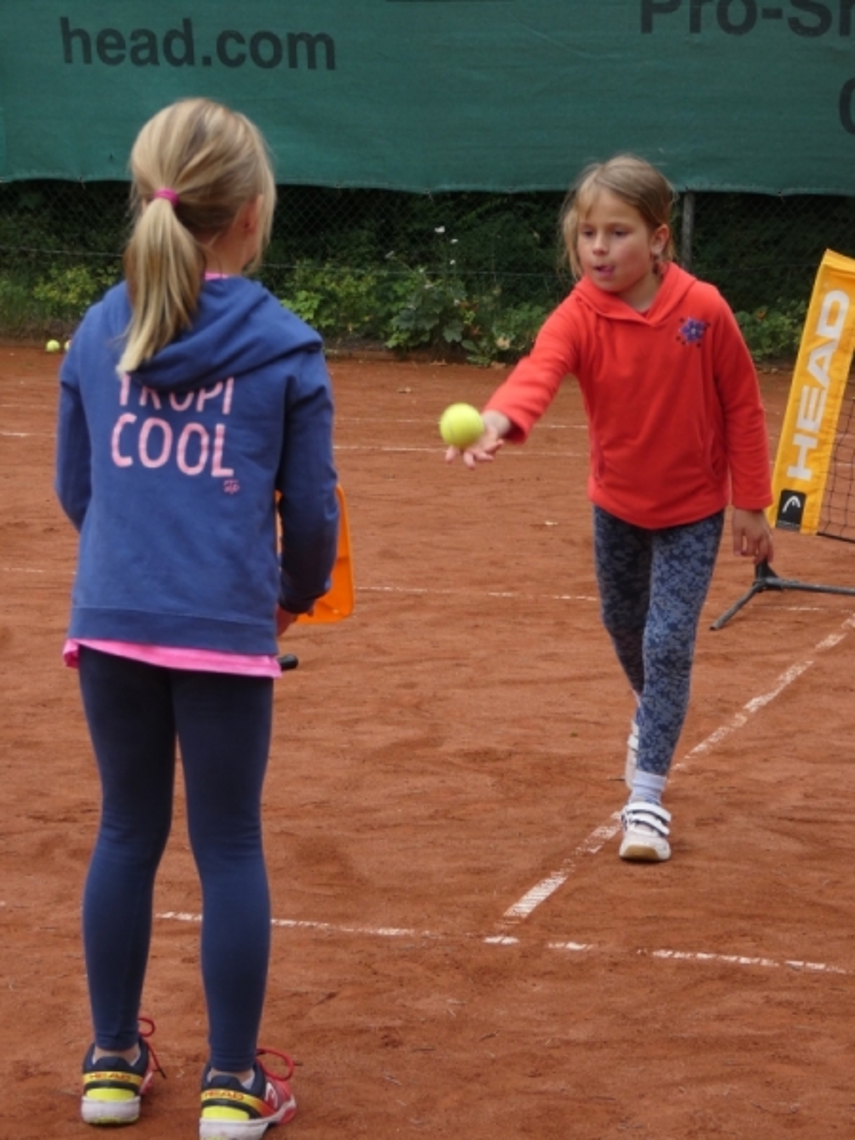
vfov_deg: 17.9
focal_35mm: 110
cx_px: 428
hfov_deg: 13.5
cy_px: 570
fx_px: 3623
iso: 160
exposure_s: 1/125
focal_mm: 19.7
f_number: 5
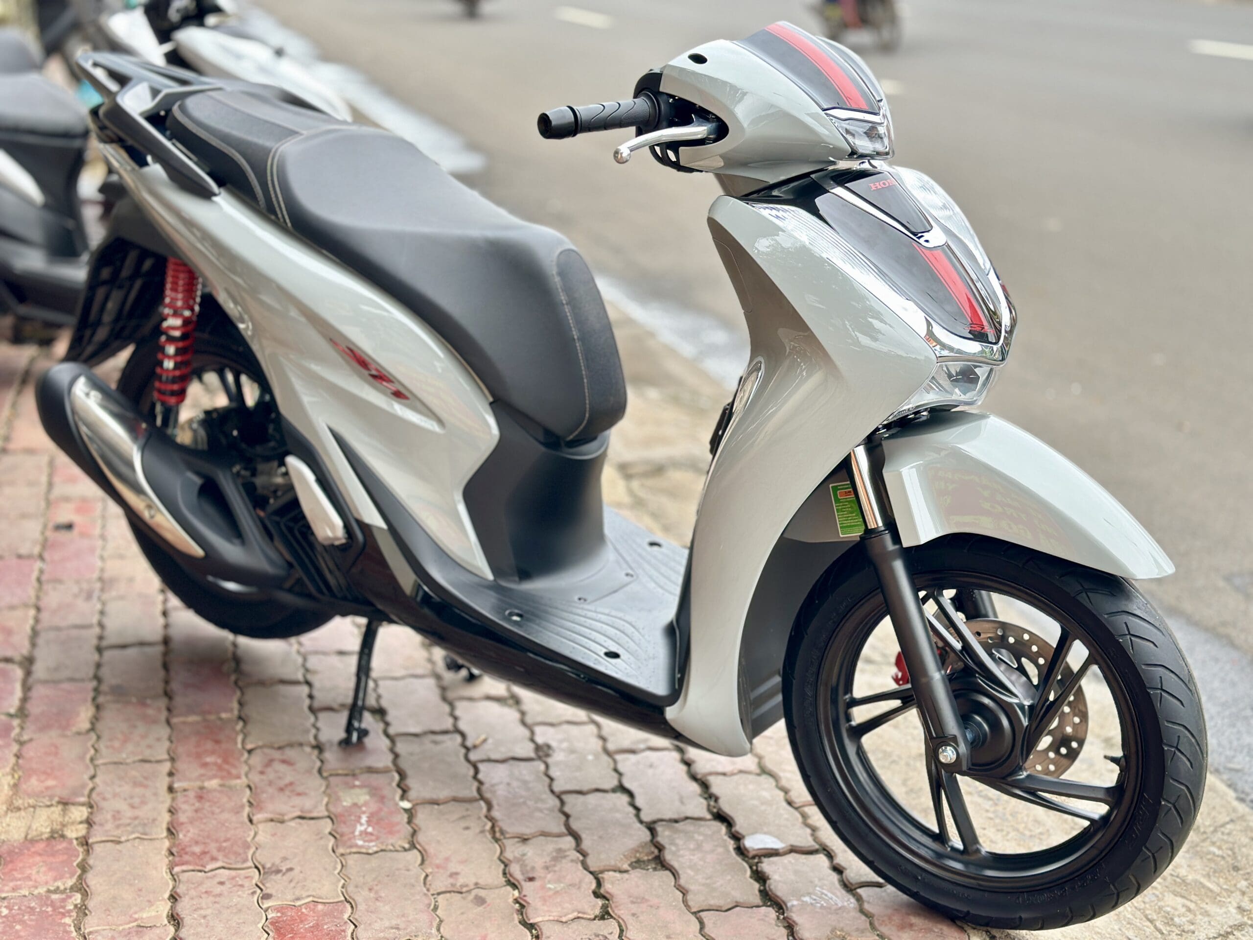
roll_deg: +0.0
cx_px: 626
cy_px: 470
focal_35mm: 48
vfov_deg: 30.3
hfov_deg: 39.7
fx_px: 1737
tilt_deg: -17.1
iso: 80
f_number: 1.78
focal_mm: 6.86
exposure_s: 1/387
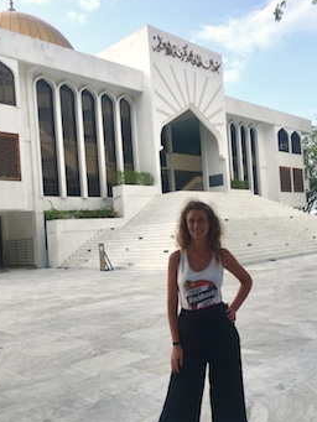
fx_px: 415
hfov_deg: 41.8
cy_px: 230
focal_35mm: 34
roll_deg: +4.5
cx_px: 147
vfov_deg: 53.9
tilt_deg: -1.7
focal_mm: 4.15
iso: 25
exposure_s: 1/746
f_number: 2.2
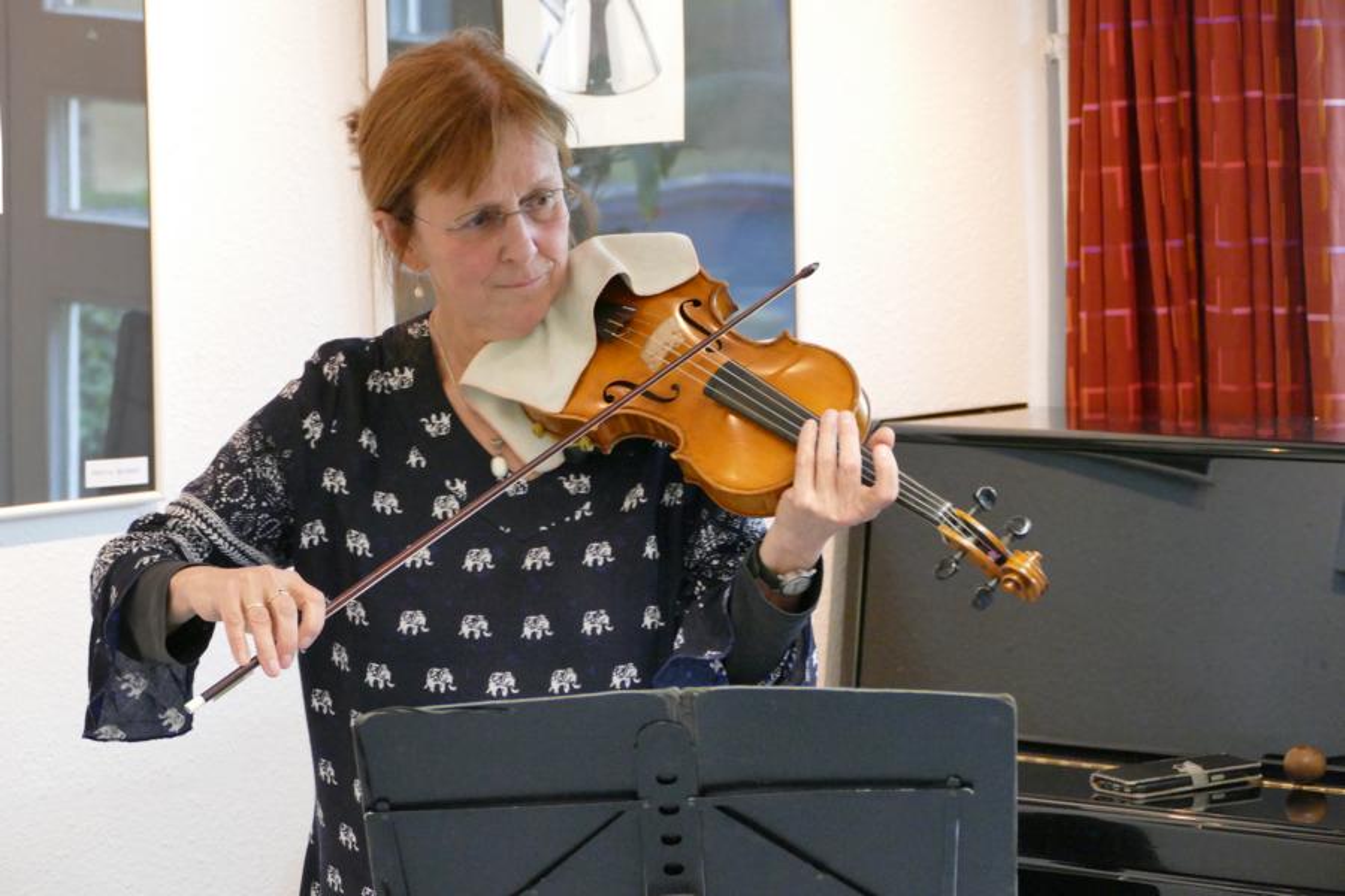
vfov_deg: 8.9
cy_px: 448
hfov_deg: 13.3
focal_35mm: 154
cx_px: 672
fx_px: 5753
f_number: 3.9
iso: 1600
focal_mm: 56.08
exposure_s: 1/50
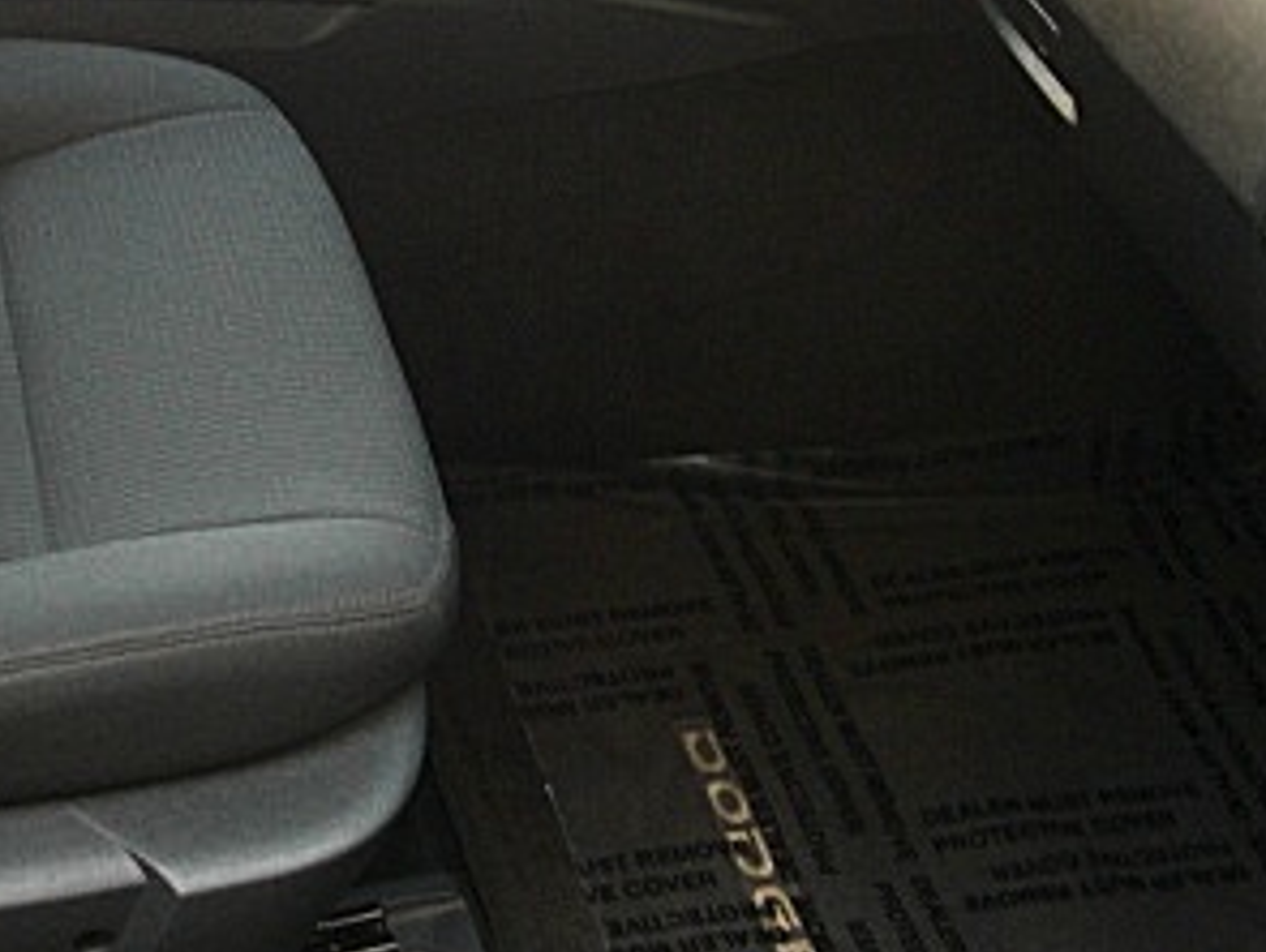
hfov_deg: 24.7
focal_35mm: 78
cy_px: 202
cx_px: 330
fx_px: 2856
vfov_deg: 18.8
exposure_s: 1/60
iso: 400
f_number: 2.8
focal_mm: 6.3
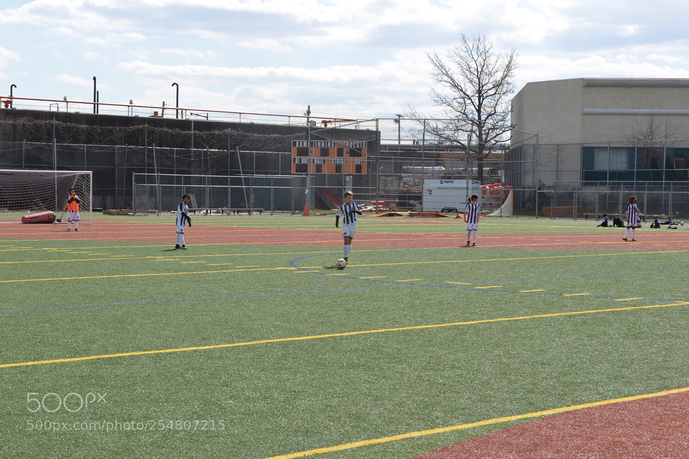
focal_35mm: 70
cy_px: 230
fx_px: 1340
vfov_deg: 19.5
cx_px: 344
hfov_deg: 28.8
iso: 180
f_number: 22
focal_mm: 70
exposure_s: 1/60
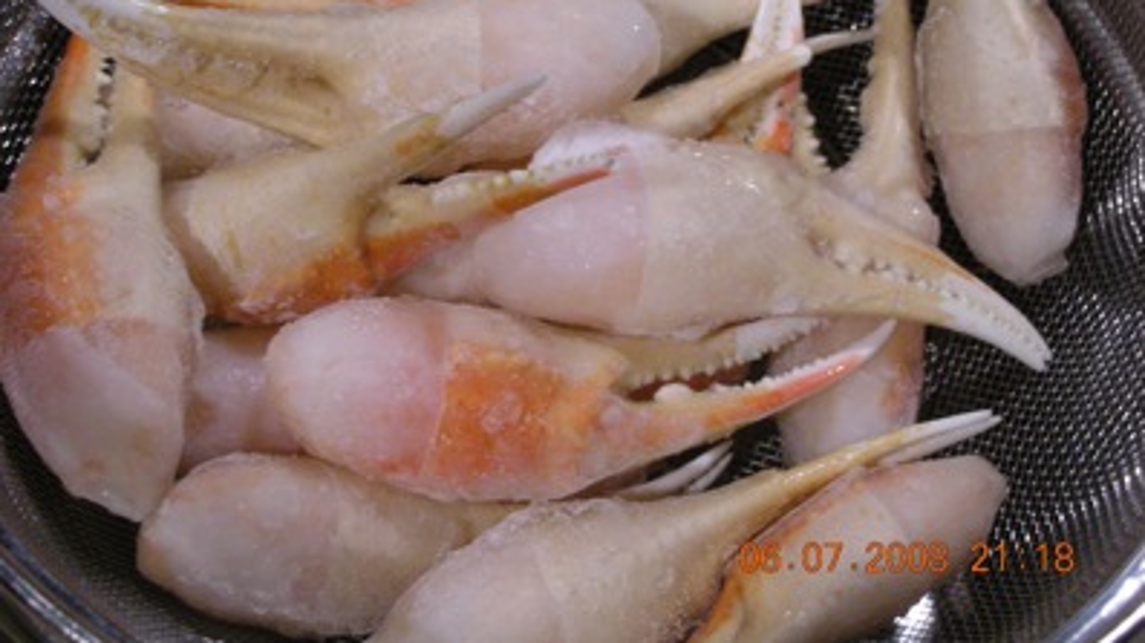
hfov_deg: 31.4
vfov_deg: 17.9
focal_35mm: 67
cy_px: 216
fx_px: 2033
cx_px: 574
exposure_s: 1/25.5
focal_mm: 10.1
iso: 200
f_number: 3.7
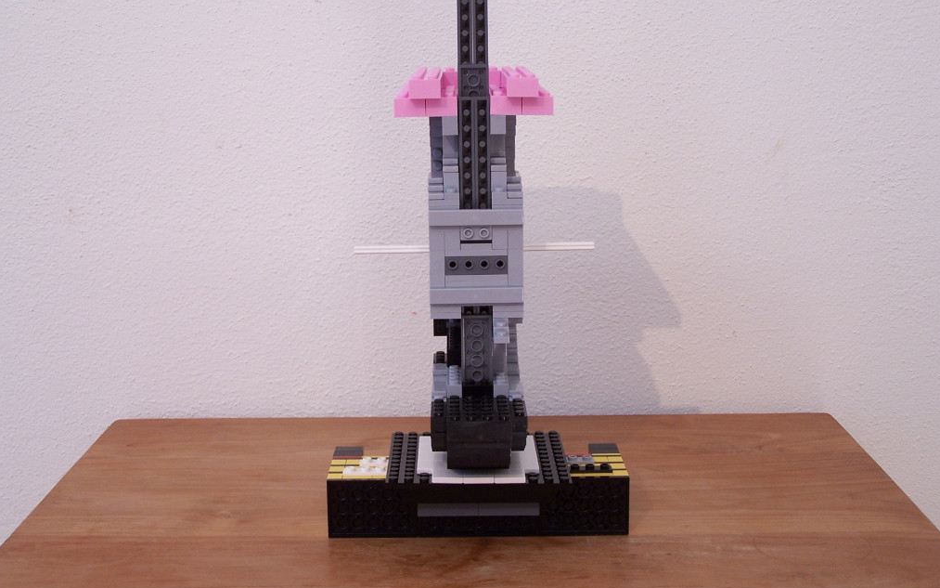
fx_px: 1537
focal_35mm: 60
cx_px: 474
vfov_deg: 21.6
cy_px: 281
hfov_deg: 34.0
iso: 80
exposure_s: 1/6
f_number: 3.1
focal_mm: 9.3
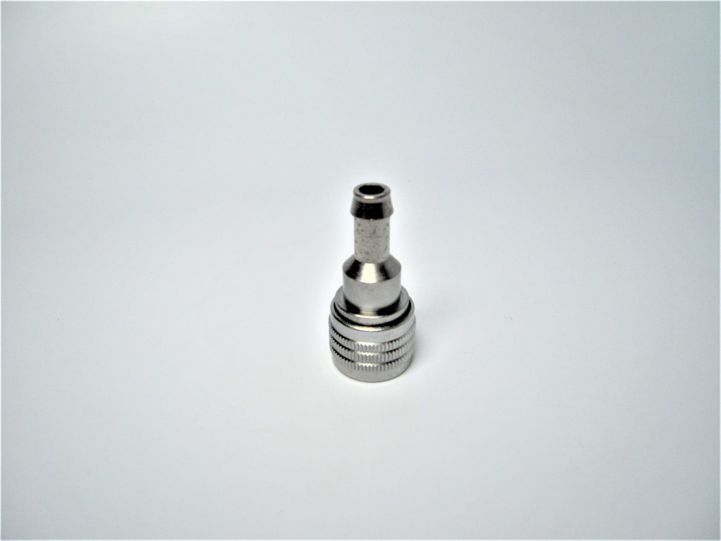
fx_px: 583
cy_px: 270
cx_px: 360
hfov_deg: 63.4
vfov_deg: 49.7
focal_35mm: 28
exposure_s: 1/500
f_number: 2.7
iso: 100
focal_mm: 5
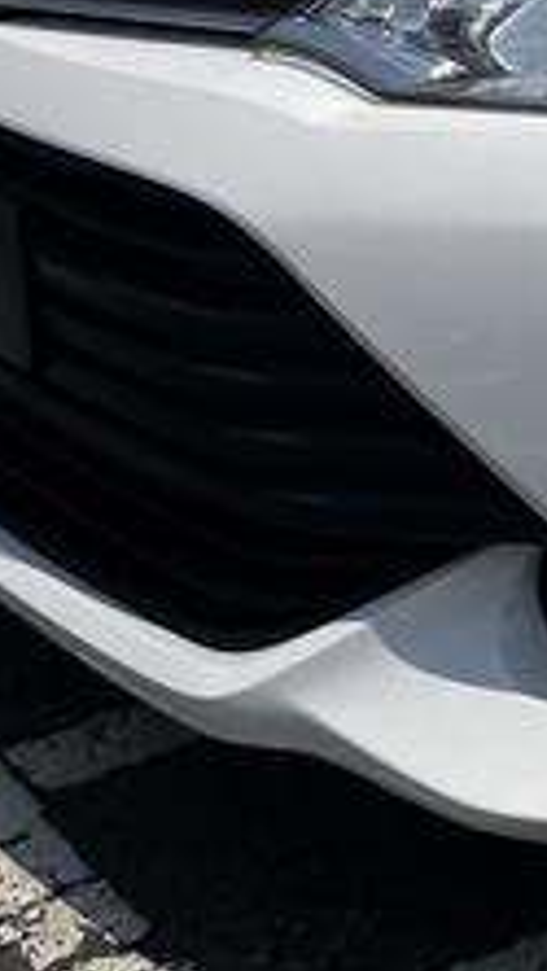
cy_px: -157
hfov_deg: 9.8
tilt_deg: -10.9
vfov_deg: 18.5
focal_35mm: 110
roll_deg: -3.8
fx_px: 2834
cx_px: 1291
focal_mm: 3.99
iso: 32
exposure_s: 1/6098
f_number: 1.8
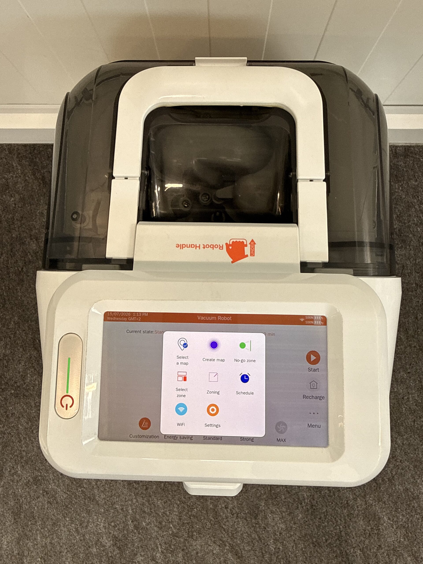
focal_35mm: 24
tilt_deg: -82.8
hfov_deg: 56.8
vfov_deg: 71.6
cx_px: 212
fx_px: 391
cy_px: 282
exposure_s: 1/99
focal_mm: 2.22
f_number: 2.2
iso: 80
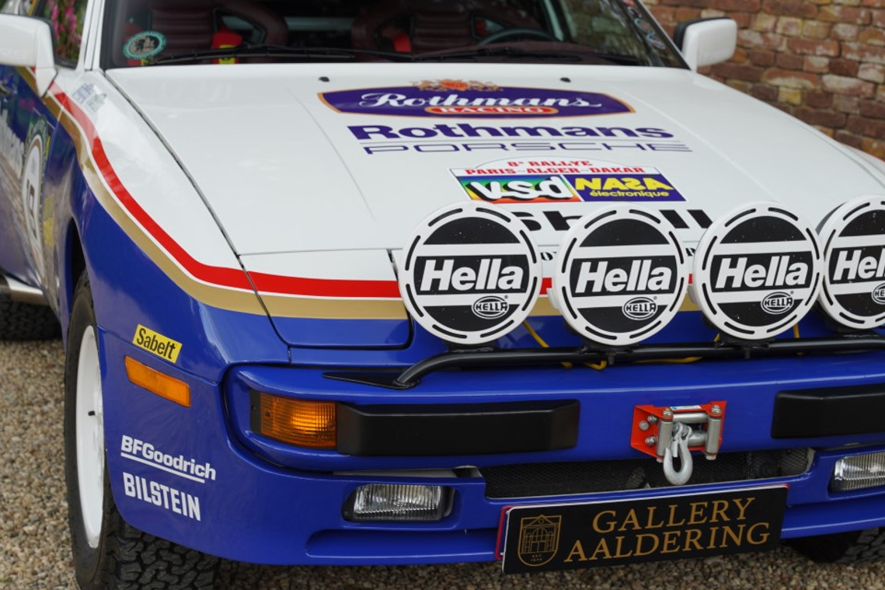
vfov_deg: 15.6
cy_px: 184
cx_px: 532
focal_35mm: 88
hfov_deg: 23.2
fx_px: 2151
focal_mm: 51.9
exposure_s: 1/80
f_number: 5.6
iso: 100
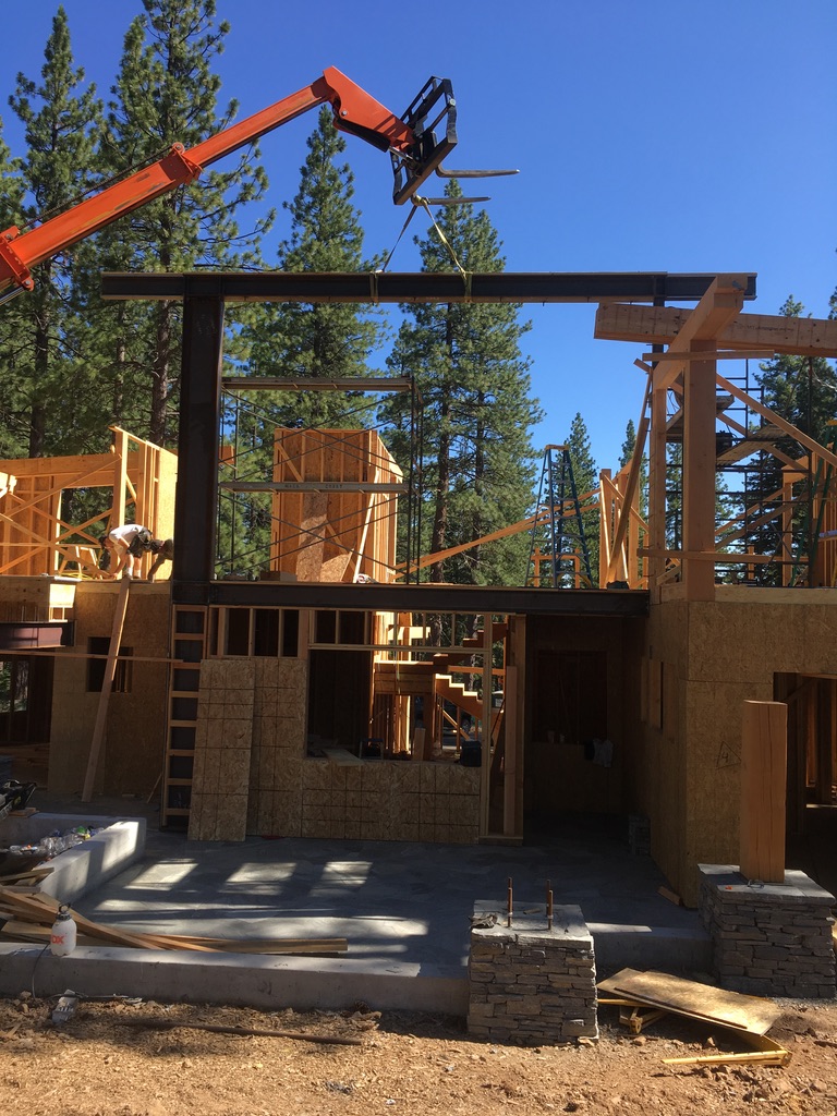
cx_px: 418
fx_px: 935
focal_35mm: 29
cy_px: 558
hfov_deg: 48.2
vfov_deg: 61.7
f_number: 2.2
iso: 25
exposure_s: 1/625
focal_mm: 4.15
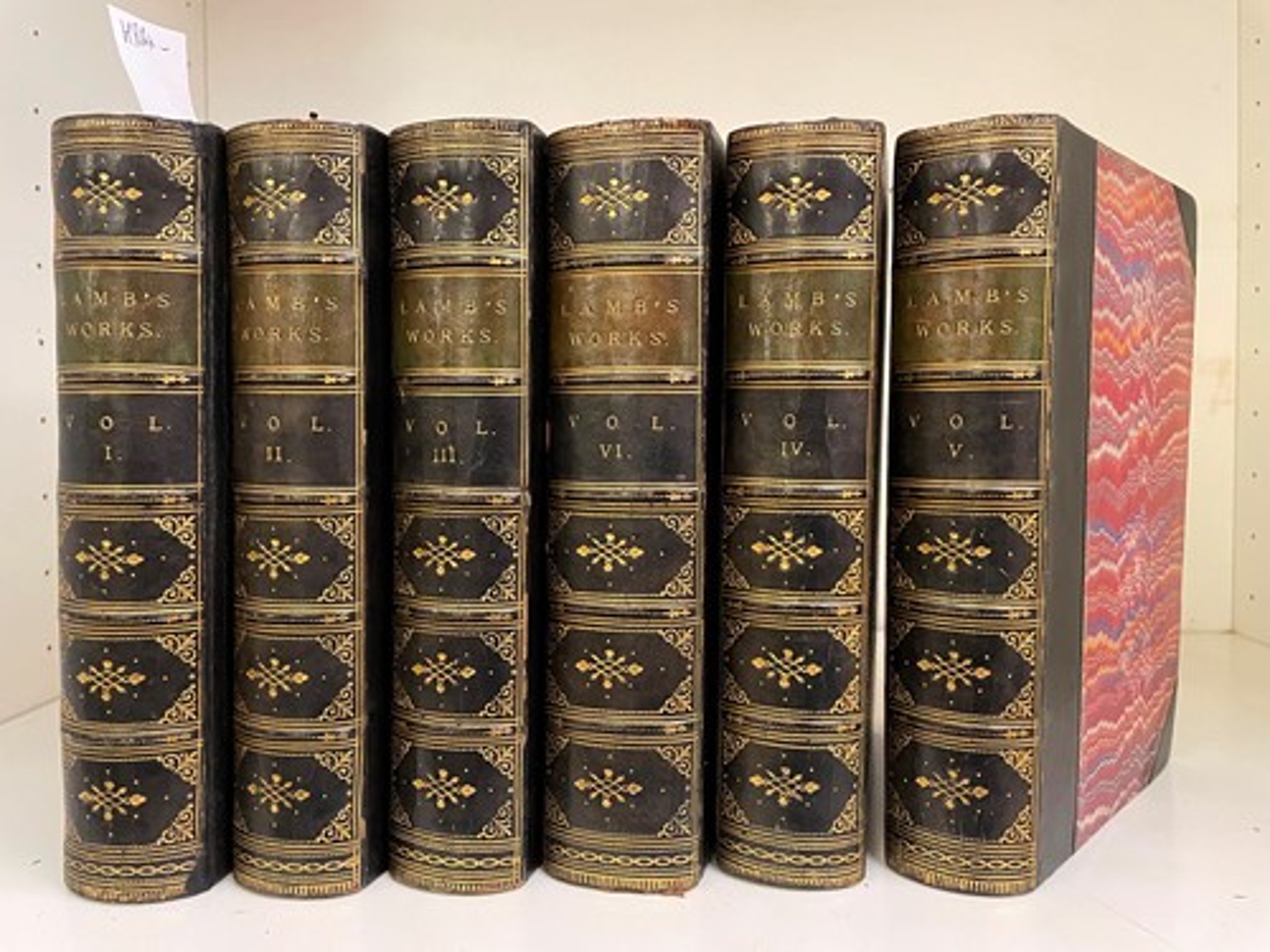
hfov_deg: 67.3
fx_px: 954
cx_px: 635
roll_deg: +0.9
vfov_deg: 53.1
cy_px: 476
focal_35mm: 26
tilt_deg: -1.8
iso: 400
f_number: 1.6
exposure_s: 1/52
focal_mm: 4.2
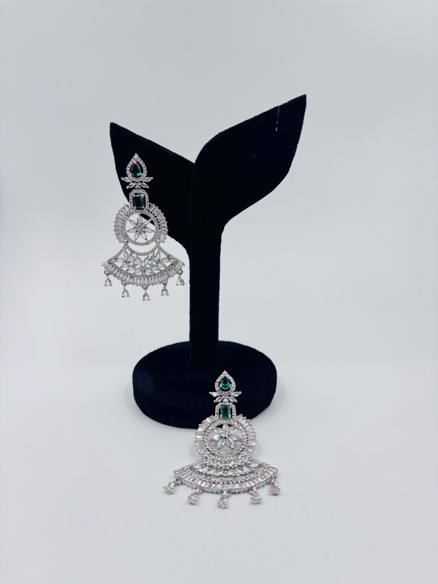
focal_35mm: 26
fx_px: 439
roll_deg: -0.5
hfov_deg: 53.1
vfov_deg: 67.3
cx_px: 219
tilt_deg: -15.7
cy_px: 292
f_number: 1.6
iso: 50
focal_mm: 5.96
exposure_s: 1/818
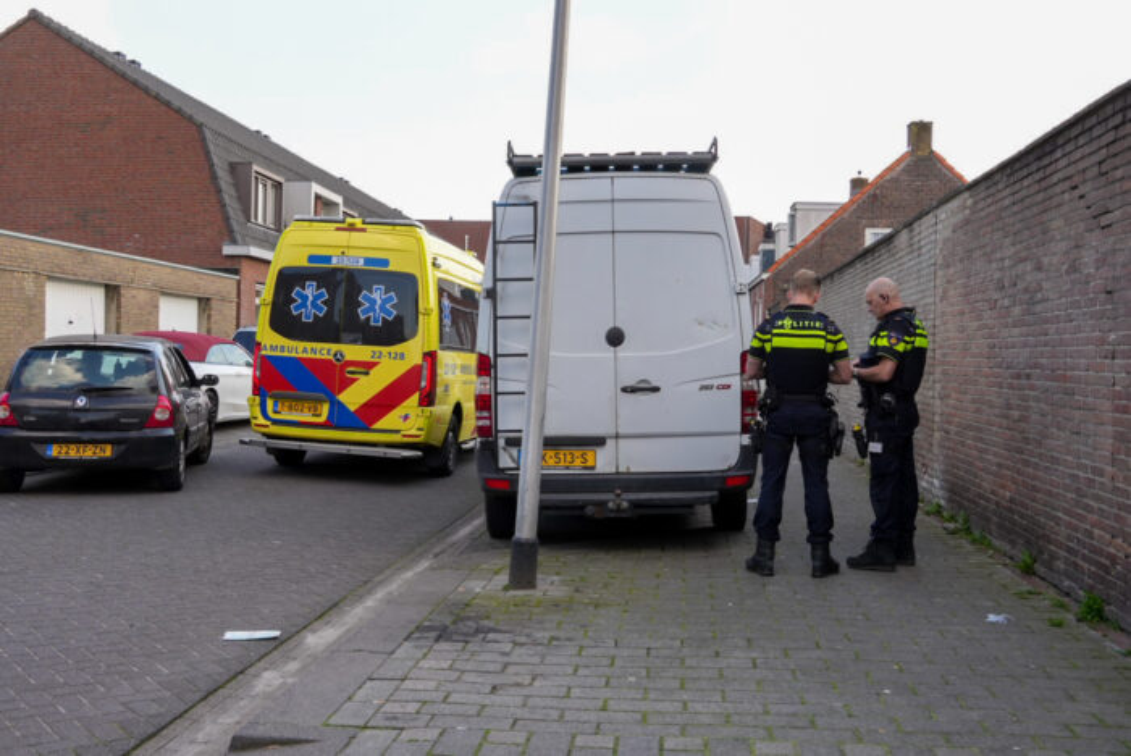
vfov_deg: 36.9
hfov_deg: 53.1
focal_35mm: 36
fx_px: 1132
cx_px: 566
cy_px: 378
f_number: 8
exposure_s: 1/80
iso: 200
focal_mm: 24
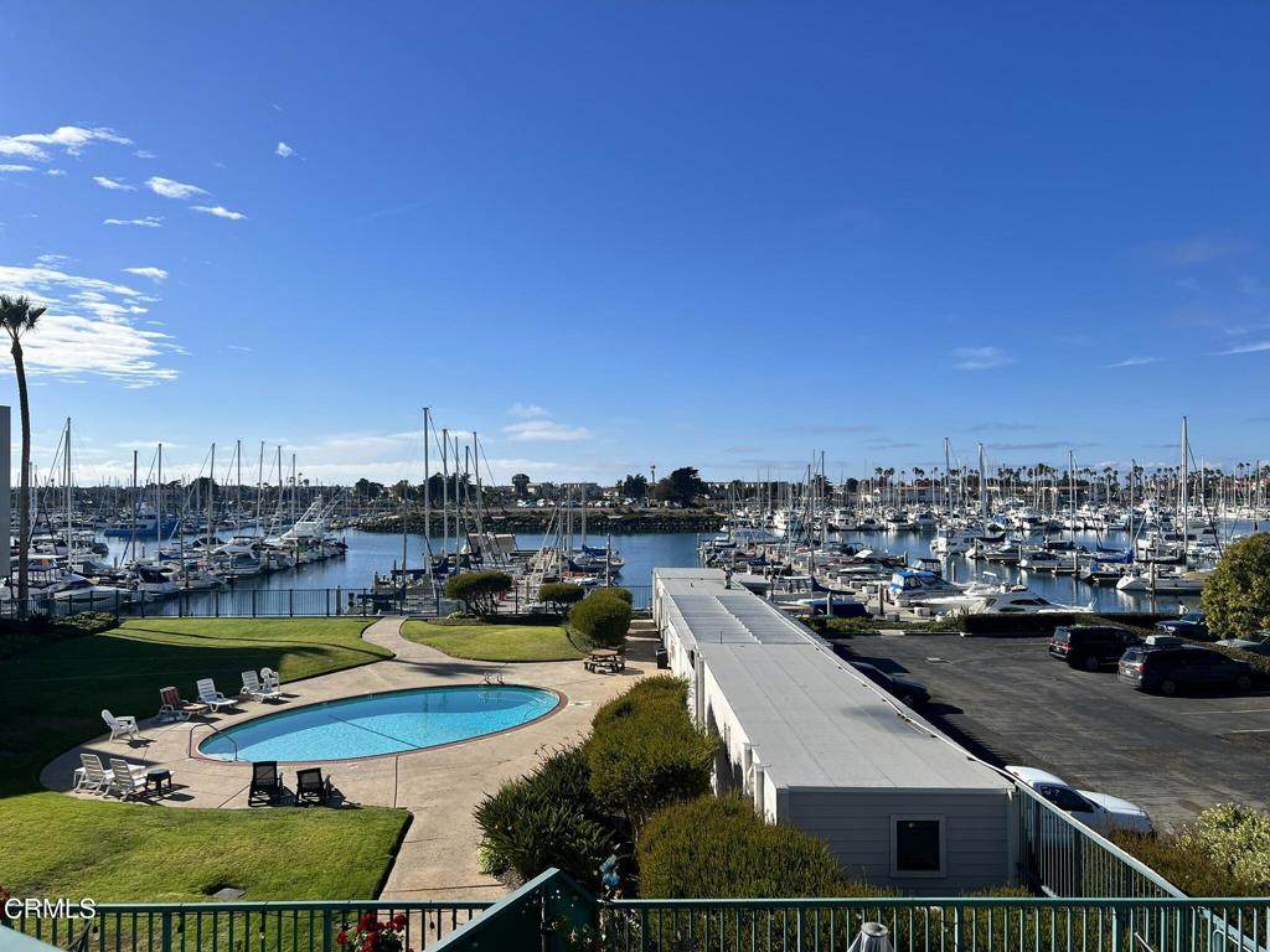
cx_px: 635
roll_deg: +0.4
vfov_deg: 53.1
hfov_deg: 67.3
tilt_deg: +0.1
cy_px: 476
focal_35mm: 26
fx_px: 954
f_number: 1.5
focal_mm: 5.7
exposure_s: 1/6579
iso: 50
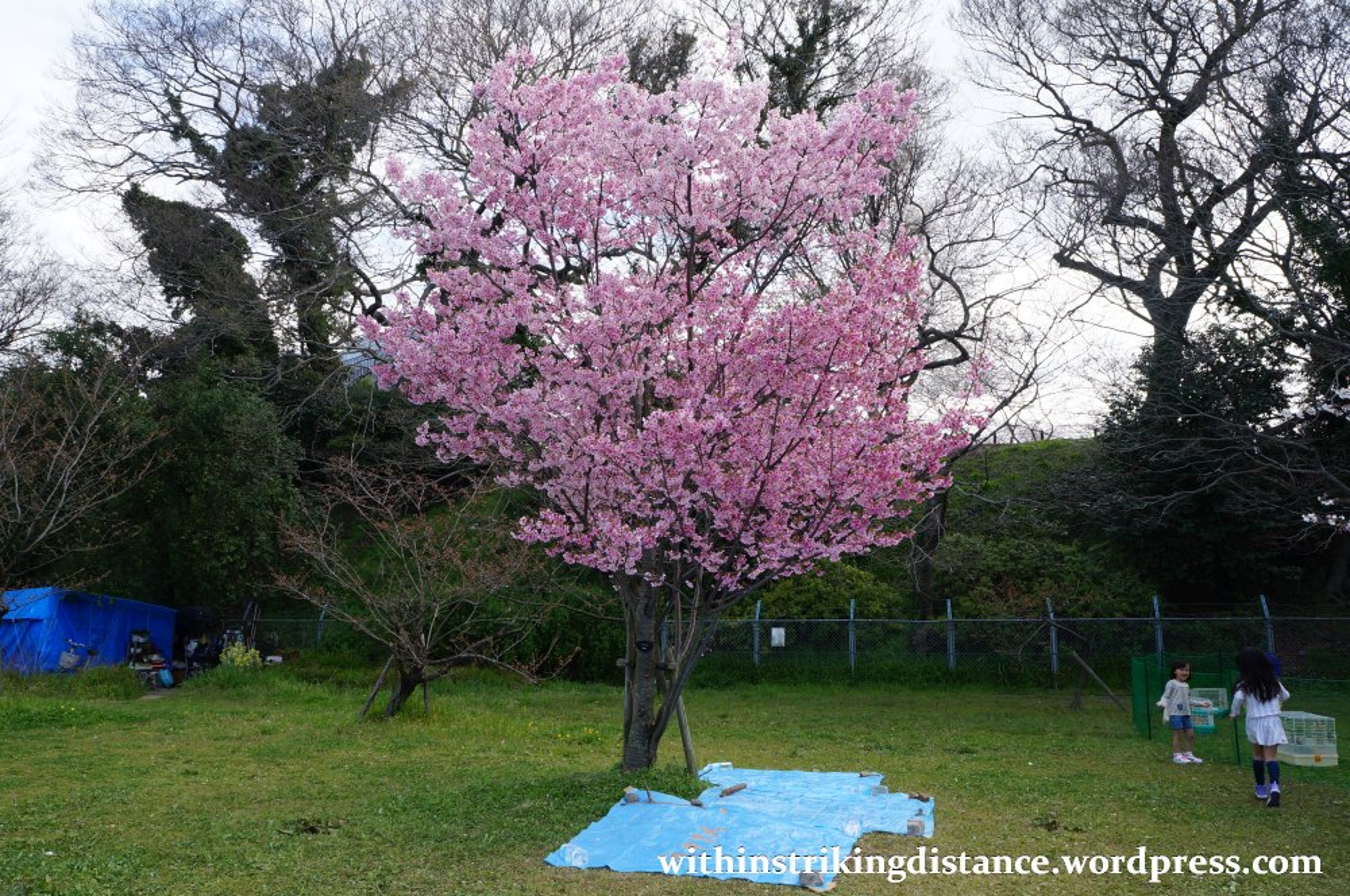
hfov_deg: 64.6
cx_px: 675
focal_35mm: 28
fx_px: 1067
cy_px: 448
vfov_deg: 45.6
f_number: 11
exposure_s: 1/100
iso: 200
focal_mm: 19
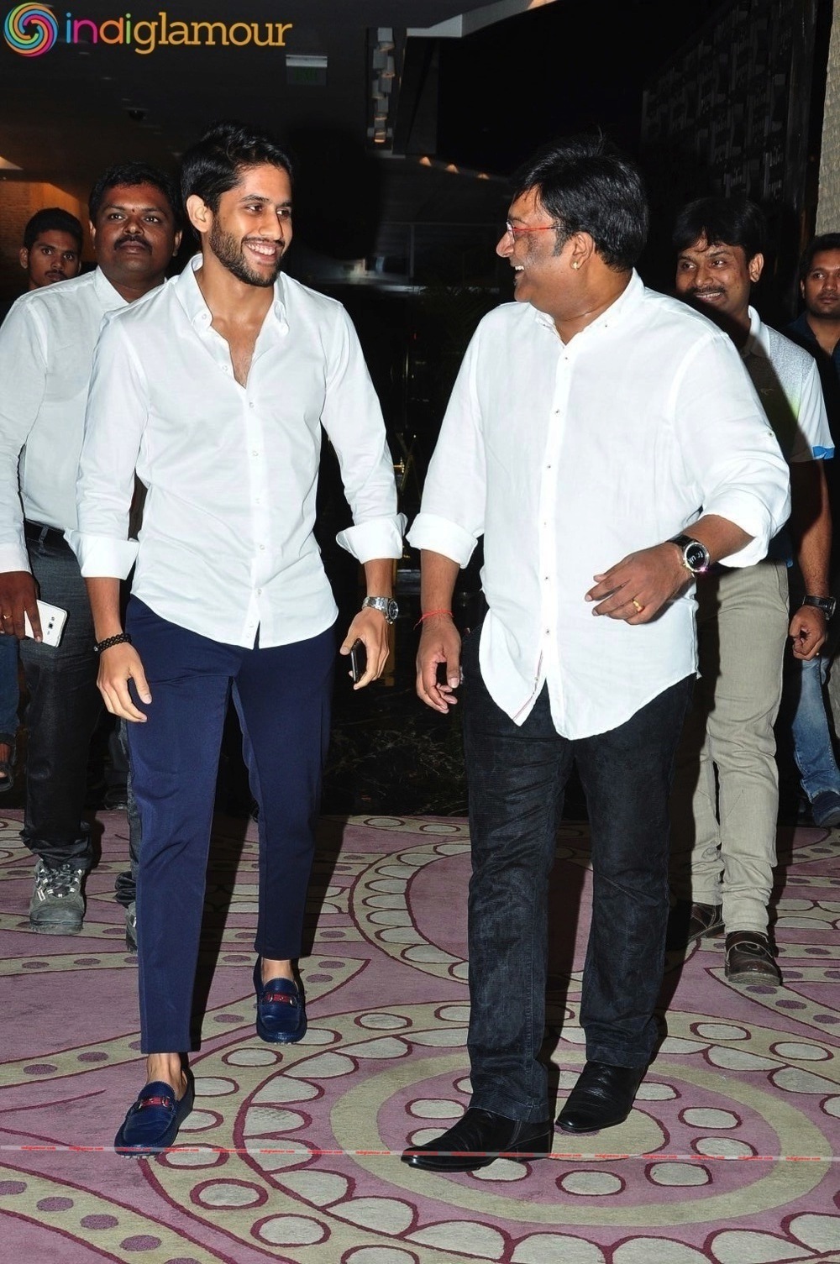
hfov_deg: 22.6
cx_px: 420
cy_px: 632
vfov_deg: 33.4
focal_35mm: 60
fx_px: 2105
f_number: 8
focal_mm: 40
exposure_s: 1/125
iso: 500
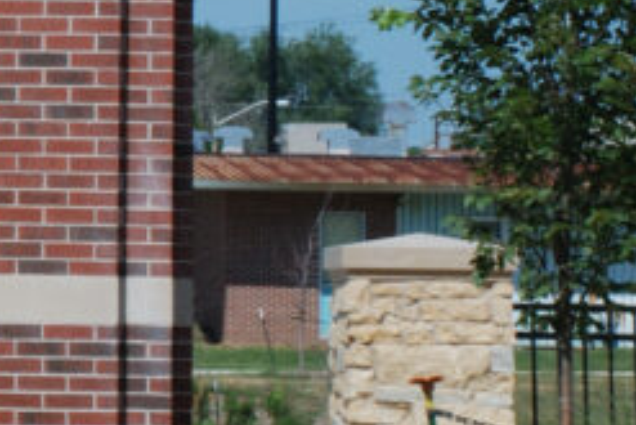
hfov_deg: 6.2
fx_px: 5709
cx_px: -554
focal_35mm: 323
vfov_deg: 4.3
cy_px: 17
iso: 250
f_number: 16
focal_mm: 52
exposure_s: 1/160
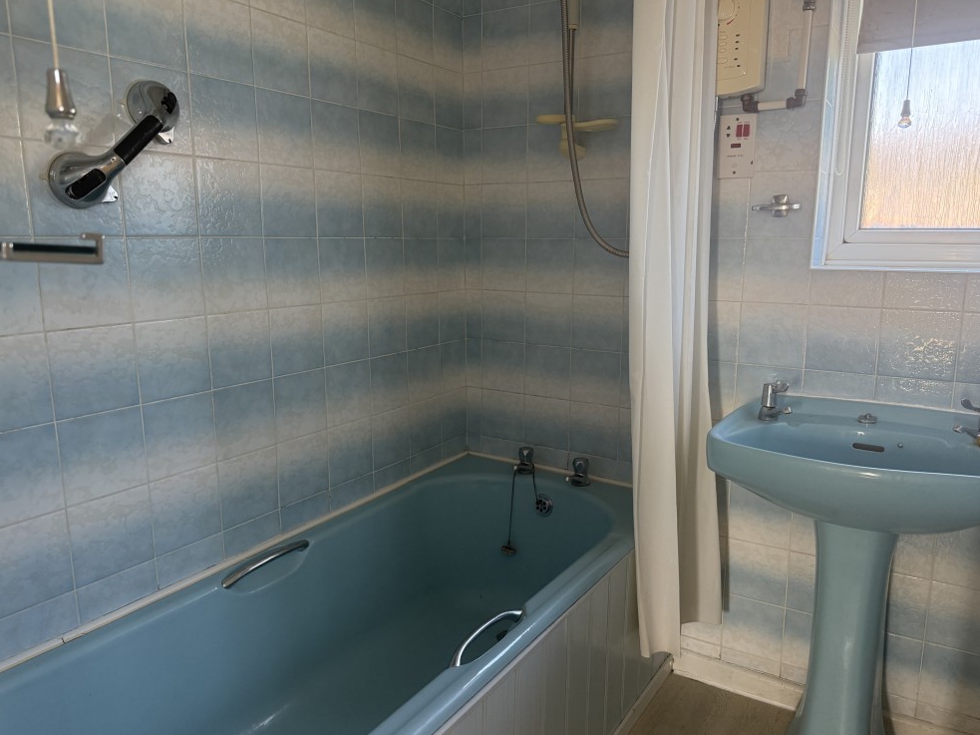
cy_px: 370
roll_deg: -0.9
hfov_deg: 69.4
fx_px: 708
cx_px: 506
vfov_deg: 54.9
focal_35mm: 25
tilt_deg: -10.1
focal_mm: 6.76
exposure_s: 1/114
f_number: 1.78
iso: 200
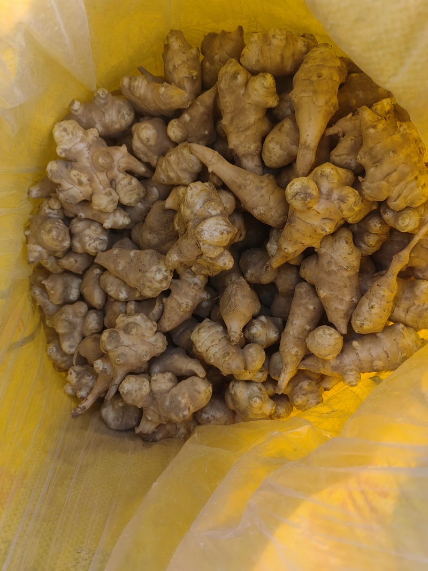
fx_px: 445
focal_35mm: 27
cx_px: 214
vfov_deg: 65.3
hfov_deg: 51.3
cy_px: 286
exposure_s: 1/955
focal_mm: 5.52
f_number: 1.9
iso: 160
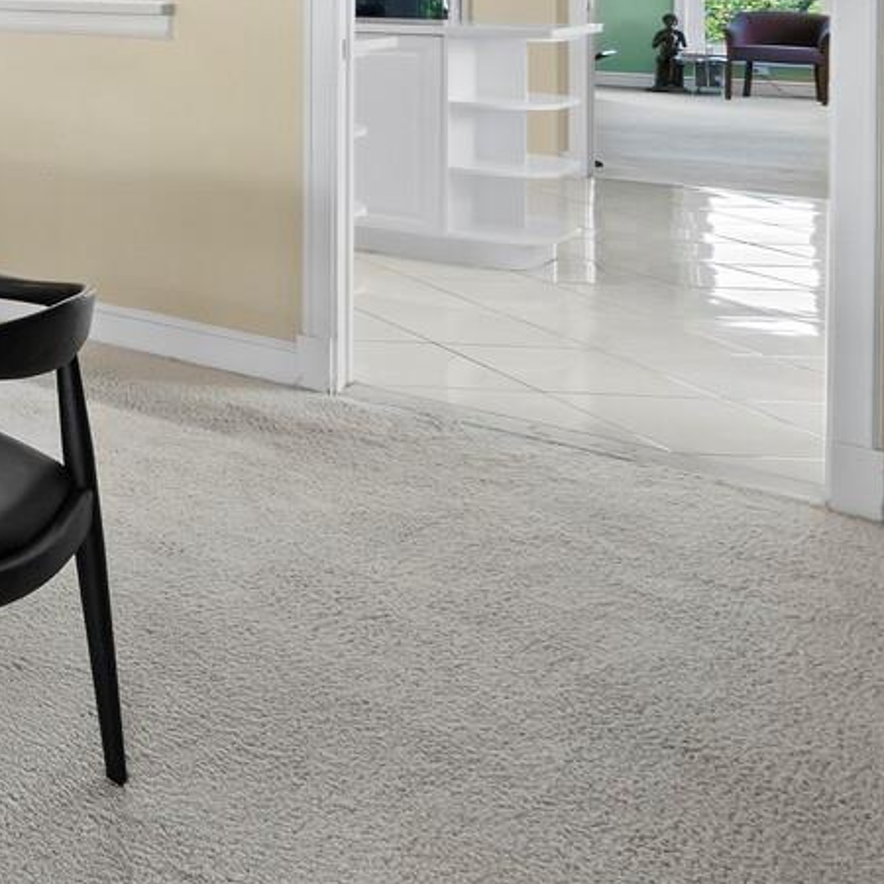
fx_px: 1271
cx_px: -638
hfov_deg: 23.5
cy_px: -24
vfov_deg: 34.5
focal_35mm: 44
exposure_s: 1/1.67
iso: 320
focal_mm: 7
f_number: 10
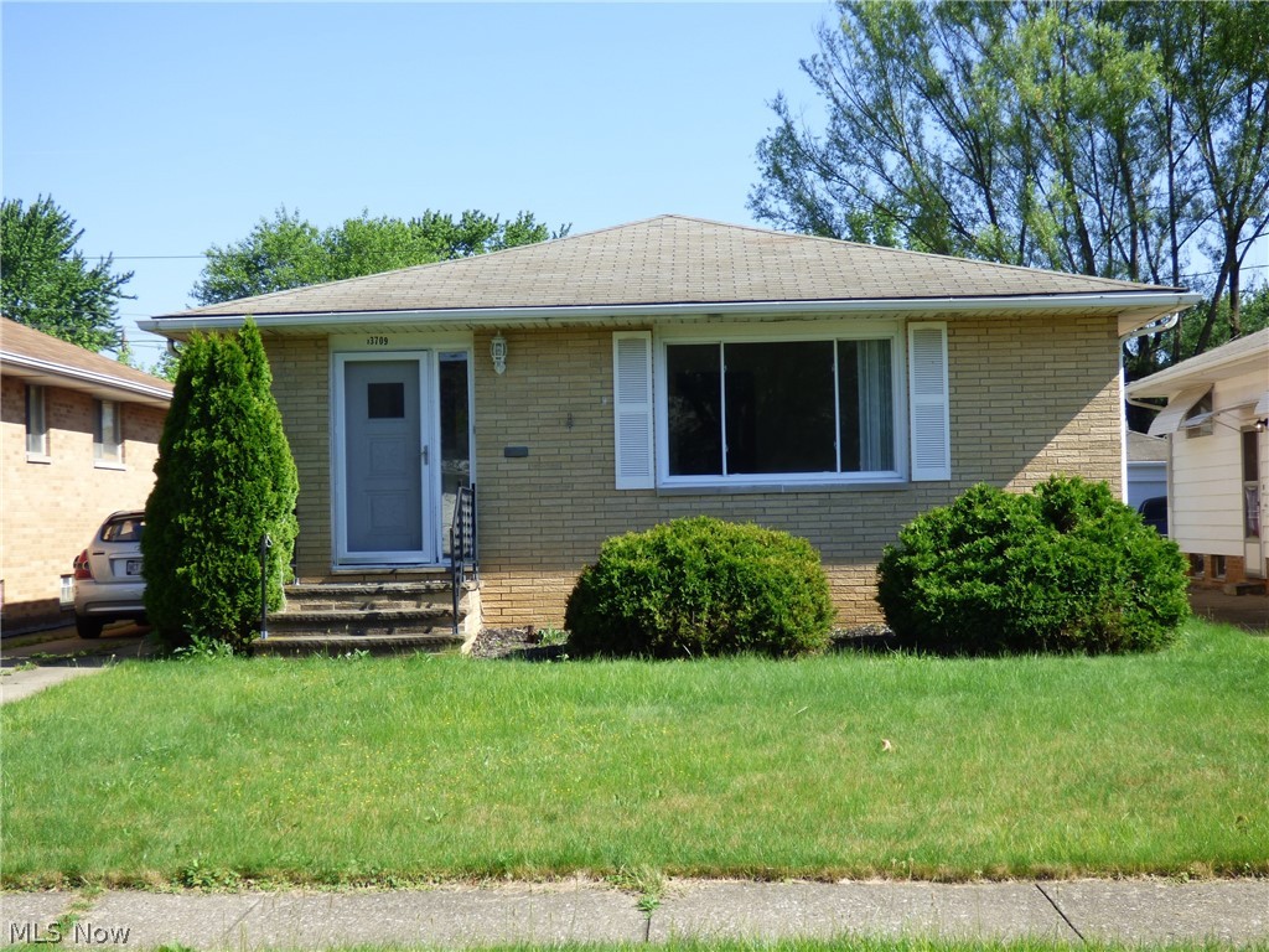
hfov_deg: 36.2
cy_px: 476
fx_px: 1943
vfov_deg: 27.5
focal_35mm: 53
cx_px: 634
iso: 100
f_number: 3.9
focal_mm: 9.1
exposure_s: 1/500
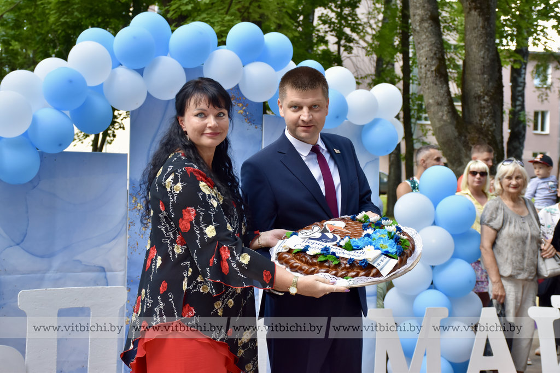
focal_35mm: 63
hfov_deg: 31.9
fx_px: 980
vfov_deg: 21.6
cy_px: 186
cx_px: 280
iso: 400
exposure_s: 1/125
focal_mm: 42
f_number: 5.6
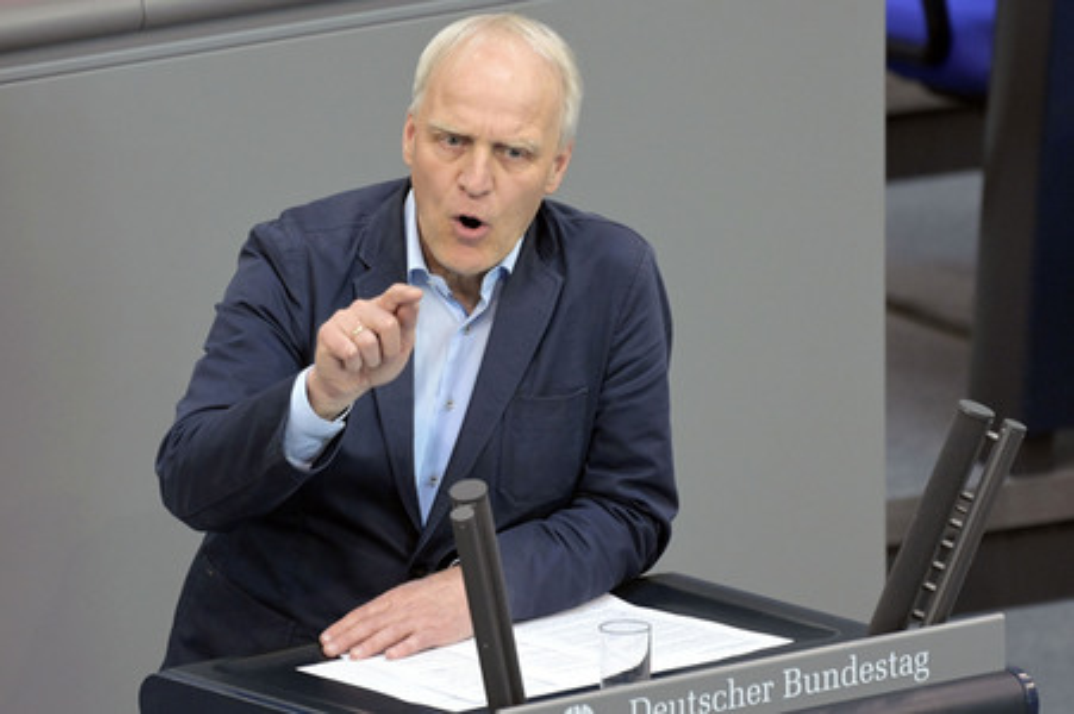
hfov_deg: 5.7
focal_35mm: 360
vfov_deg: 3.8
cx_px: 537
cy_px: 357
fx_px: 10732
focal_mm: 360
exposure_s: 1/400
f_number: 5.6
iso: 8000
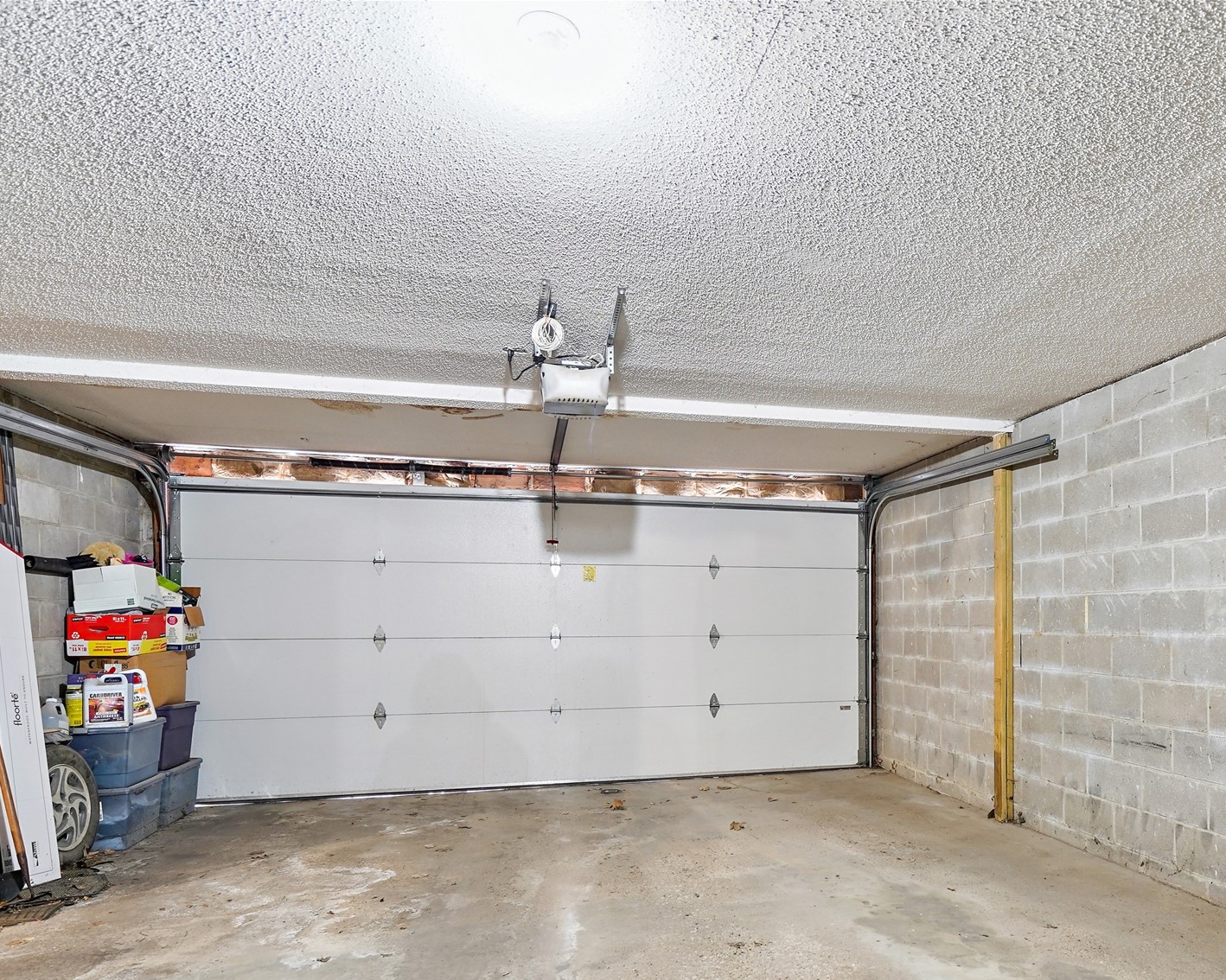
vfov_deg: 59.9
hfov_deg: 71.1
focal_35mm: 23
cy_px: 625
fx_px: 834
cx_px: 785
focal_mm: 16
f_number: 4
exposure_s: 1/4
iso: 400
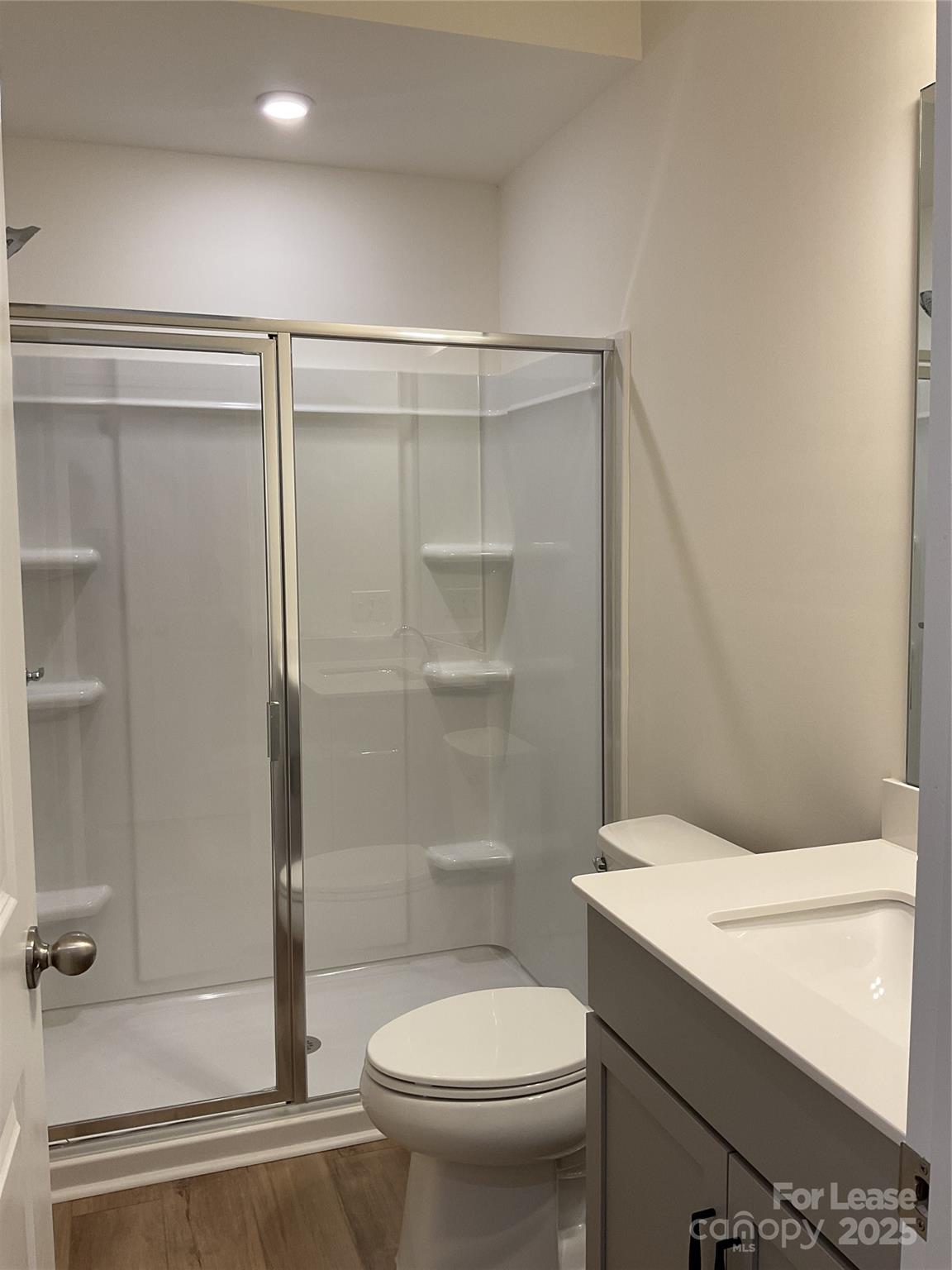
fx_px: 1063
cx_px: 476
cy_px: 635
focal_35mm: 29
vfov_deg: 61.7
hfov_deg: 48.2
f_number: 1.8
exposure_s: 1/60
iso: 32
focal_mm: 3
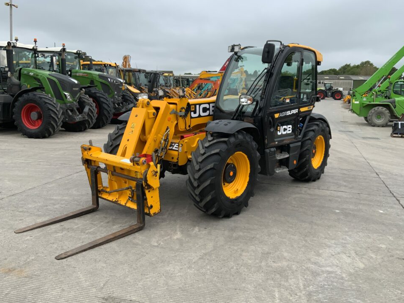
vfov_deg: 45.4
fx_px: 362
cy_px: 142
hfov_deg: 58.4
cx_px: 207
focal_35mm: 31
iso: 16
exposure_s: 1/929
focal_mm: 3
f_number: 1.8
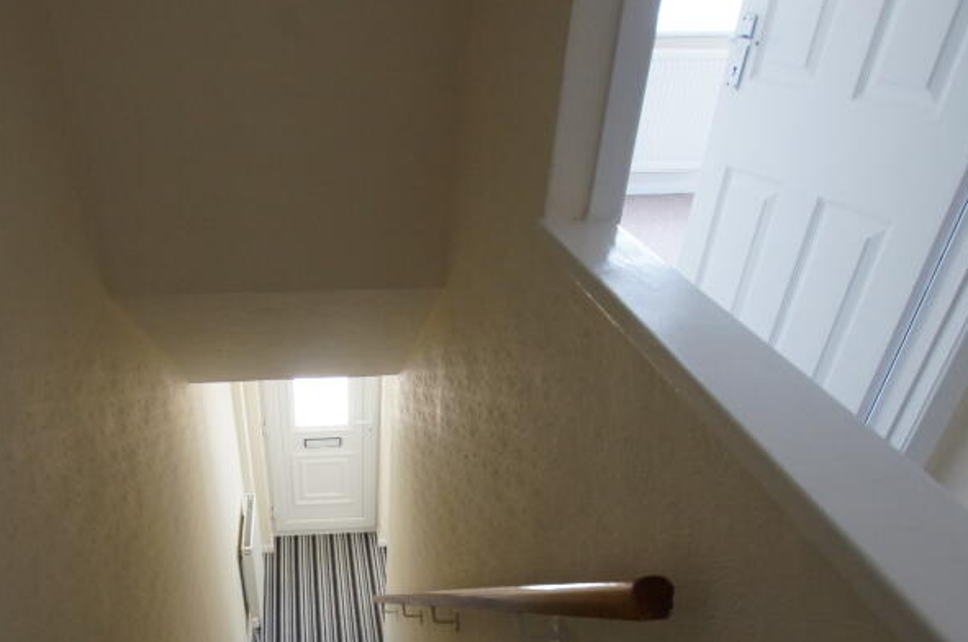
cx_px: 334
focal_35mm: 26
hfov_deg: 67.8
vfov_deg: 45.7
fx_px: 698
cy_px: 550
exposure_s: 1/60
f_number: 4
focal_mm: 10
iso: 640
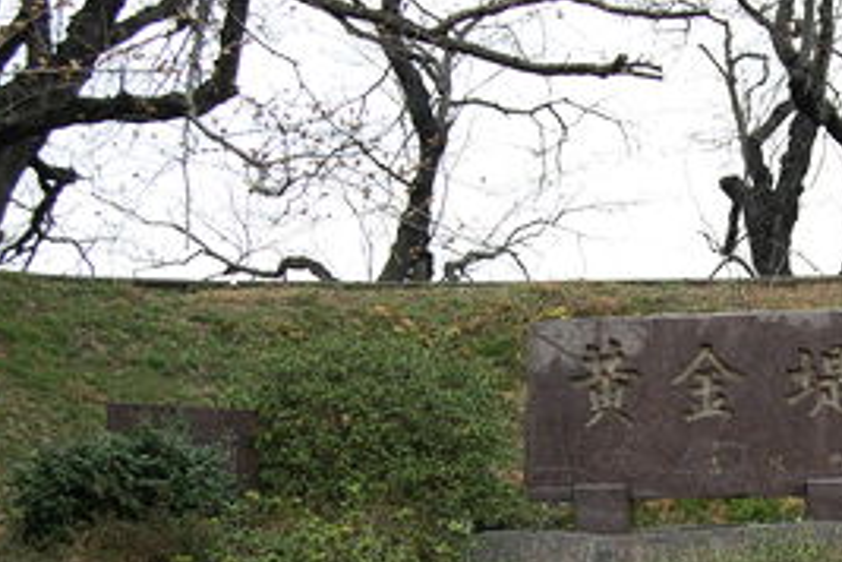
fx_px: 1637
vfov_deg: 19.4
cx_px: 662
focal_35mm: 70
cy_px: 396
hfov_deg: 28.3
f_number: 5.6
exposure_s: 1/125
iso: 200
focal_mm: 26
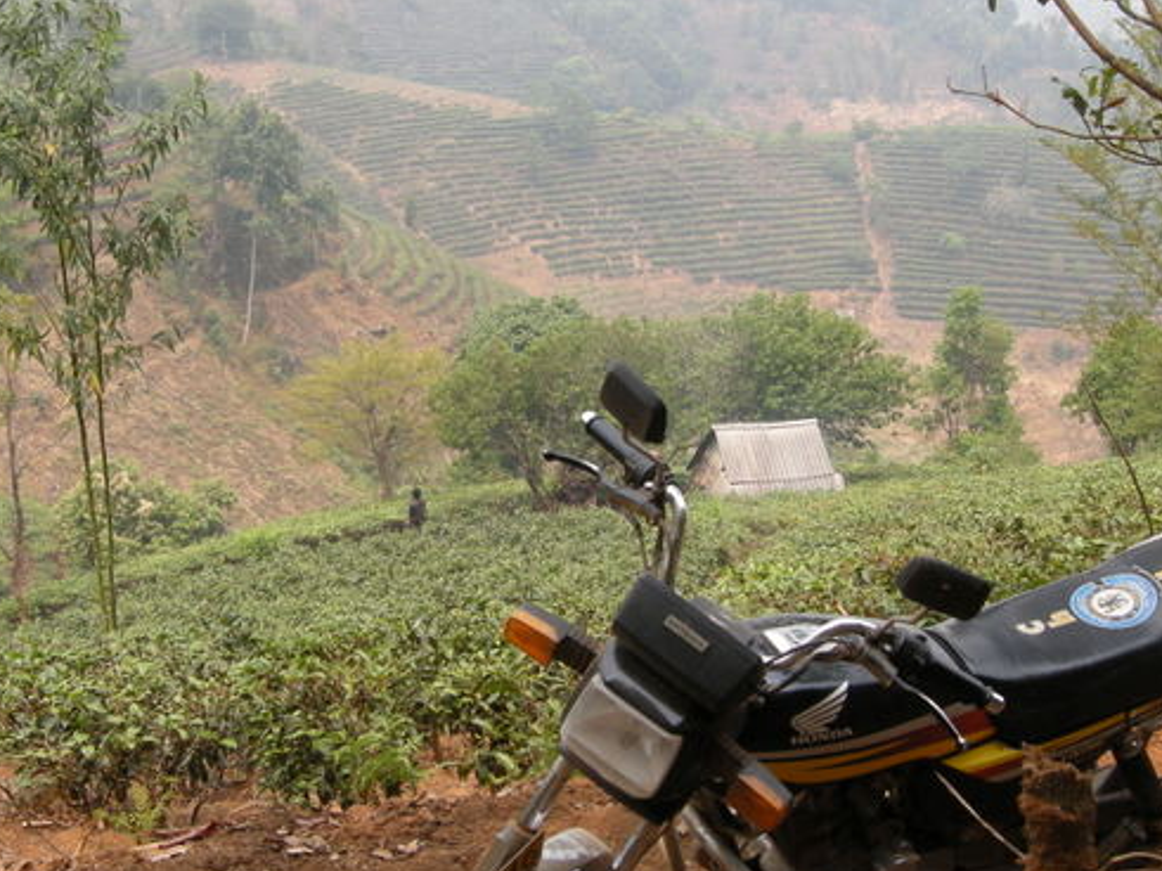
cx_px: 492
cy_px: 400
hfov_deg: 33.7
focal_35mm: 57
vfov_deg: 25.6
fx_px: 1913
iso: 64
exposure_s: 1/153
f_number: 4.3
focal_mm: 7.5
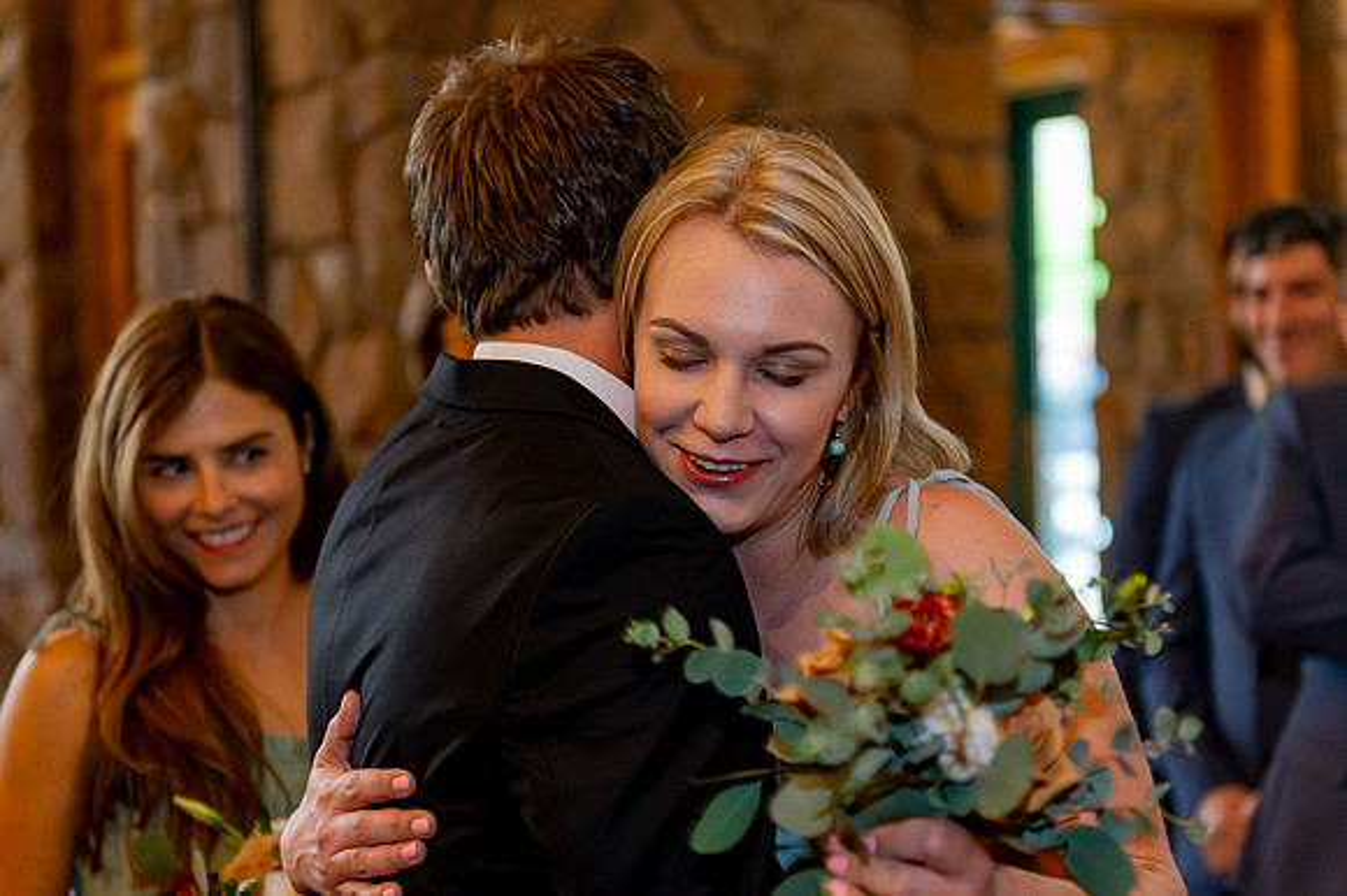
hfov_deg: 28.2
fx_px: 2681
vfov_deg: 19.0
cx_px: 664
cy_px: 448
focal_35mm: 72
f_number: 2.8
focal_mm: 70
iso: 1250
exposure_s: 1/160
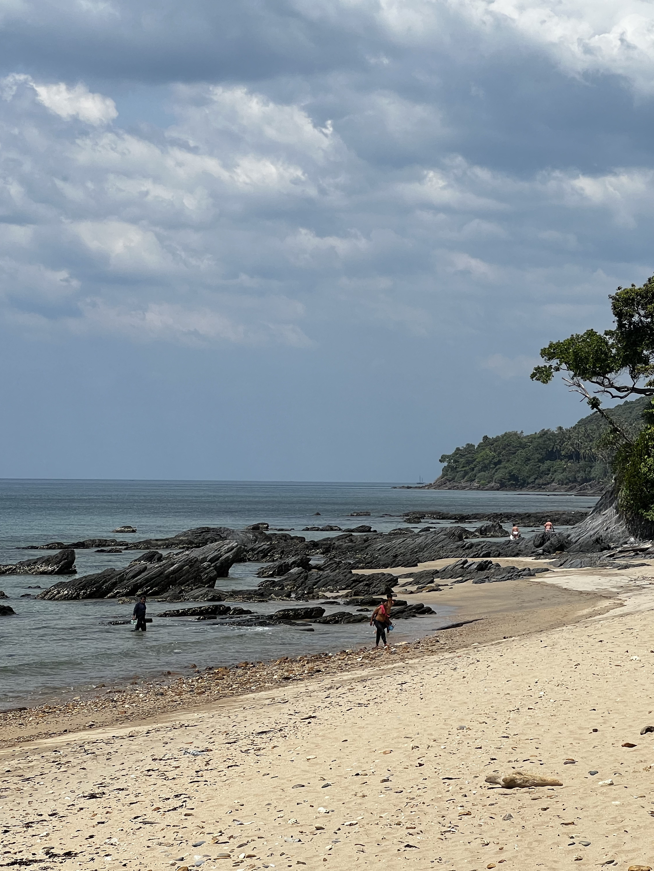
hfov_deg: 14.3
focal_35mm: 103
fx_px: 2594
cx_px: 492
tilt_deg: +1.0
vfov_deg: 19.1
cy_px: 436
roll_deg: -0.5
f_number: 2.8
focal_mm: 9
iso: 32
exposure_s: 1/1647
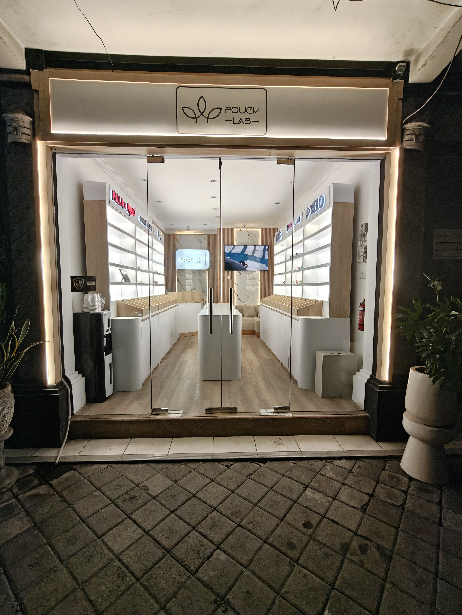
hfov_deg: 78.1
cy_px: 308
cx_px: 231
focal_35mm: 16
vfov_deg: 94.5
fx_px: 285
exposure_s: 1/100
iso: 200
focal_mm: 2.31
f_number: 2
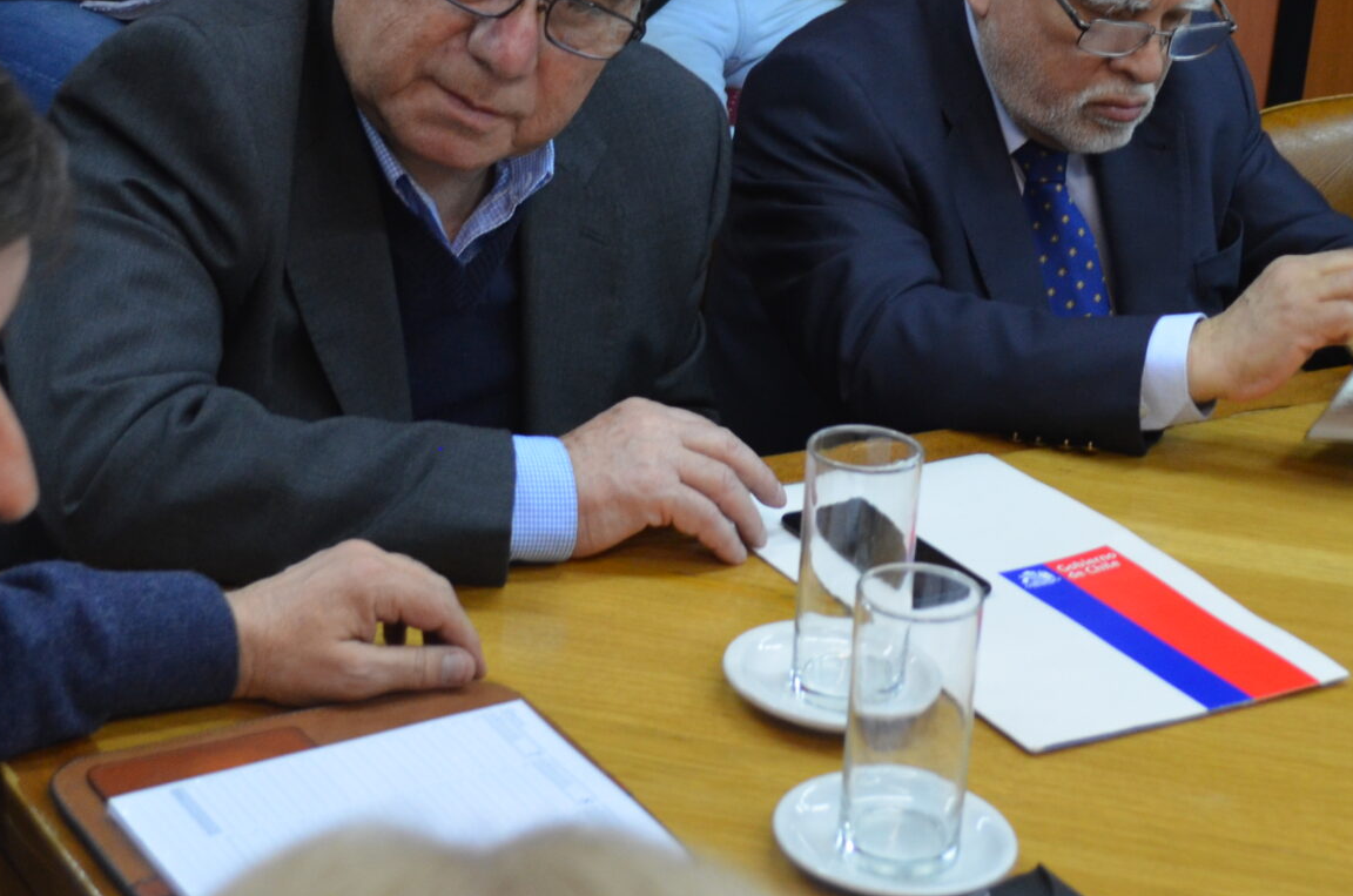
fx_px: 3000
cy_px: -5
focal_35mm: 80
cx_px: 780
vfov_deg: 16.6
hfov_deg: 25.4
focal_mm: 24
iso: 720
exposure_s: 1/60
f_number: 4
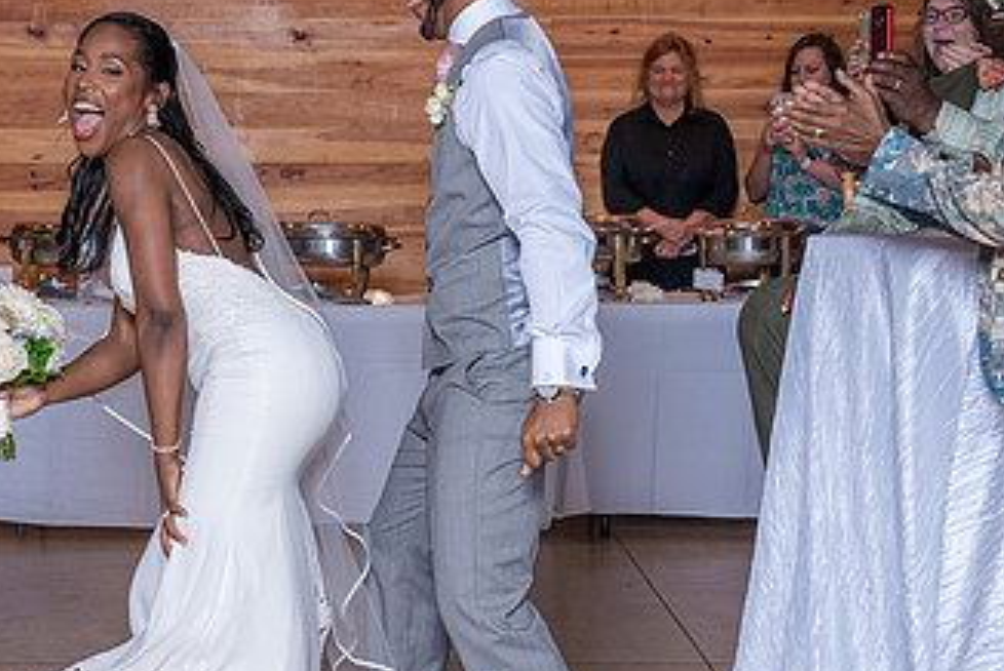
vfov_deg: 12.9
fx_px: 2959
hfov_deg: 19.1
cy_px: 383
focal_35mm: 106
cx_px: 269
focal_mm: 52
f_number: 4.5
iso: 2000
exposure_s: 1/200
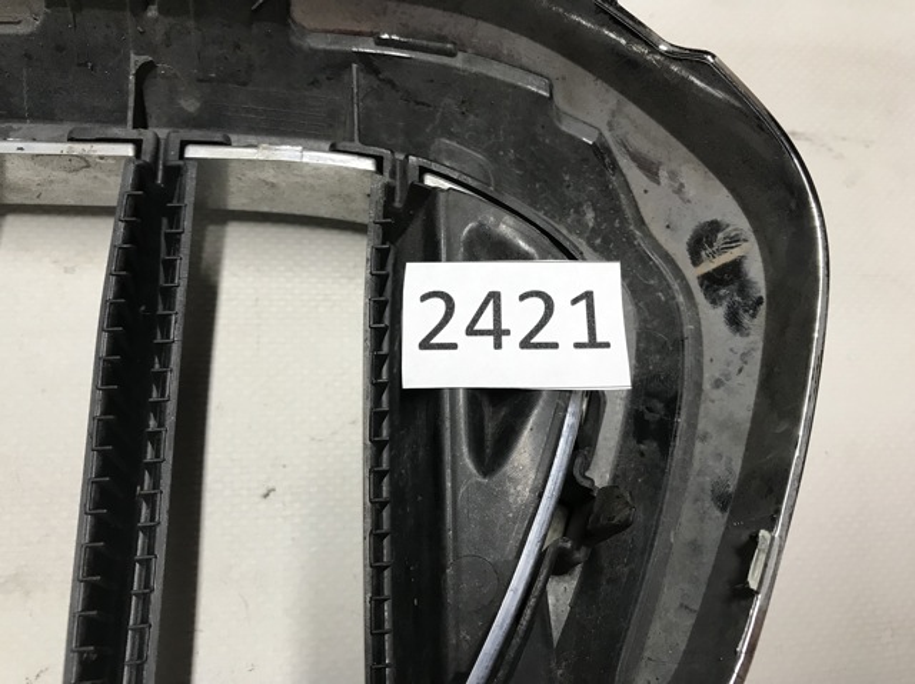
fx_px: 740
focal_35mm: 28
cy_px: 342
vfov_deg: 49.7
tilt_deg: -69.4
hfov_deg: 63.5
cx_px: 458
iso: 40
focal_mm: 3.99
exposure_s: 1/33
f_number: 1.8
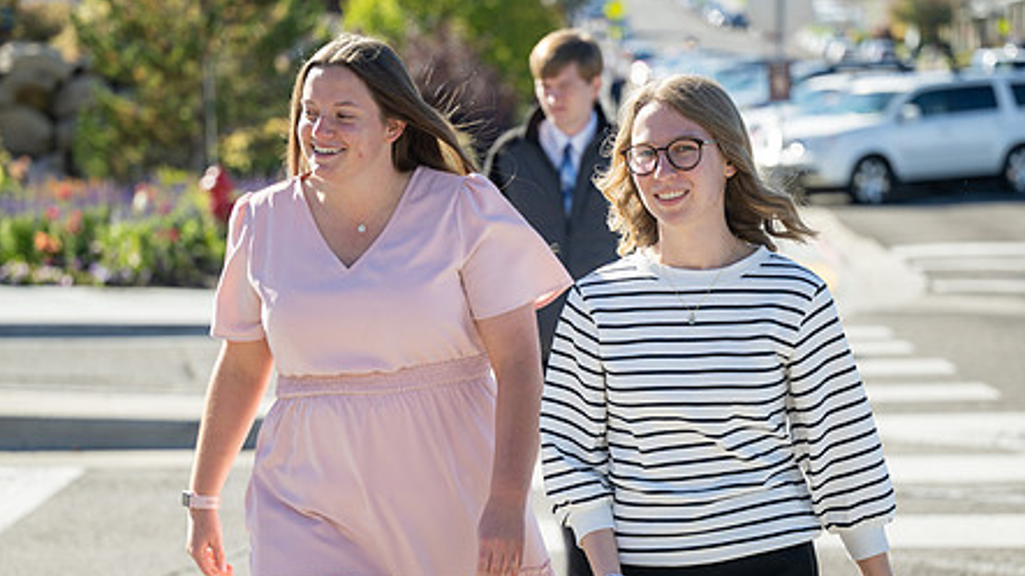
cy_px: 364
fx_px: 2609
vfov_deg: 12.6
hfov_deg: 22.2
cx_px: 558
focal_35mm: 96
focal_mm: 70
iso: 100
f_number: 2.8
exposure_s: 1/1000
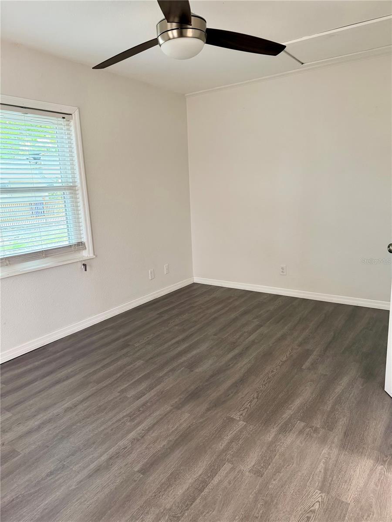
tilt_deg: -11.5
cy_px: 261
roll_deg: +2.1
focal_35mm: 24
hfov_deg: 56.8
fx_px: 362
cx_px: 196
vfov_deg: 71.6
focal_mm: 6.76
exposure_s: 1/60
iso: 250
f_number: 1.78
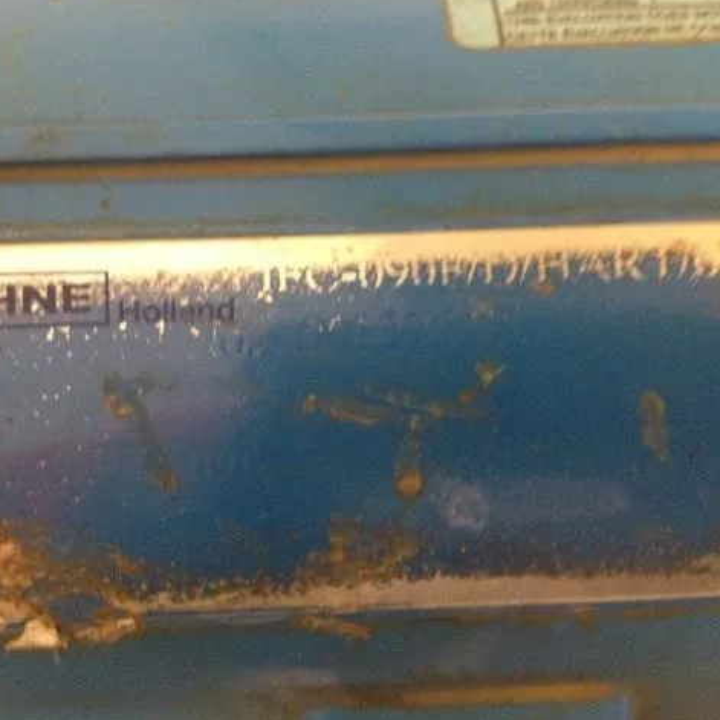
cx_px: 330
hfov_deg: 40.0
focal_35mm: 42
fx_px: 988
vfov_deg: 40.0
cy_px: 359
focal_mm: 4.28
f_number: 2.4
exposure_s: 1/15
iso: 400
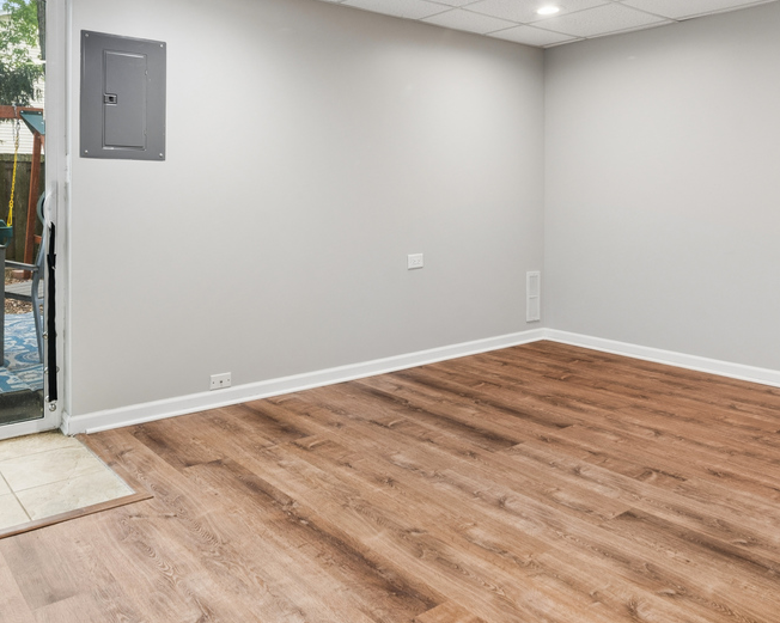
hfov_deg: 62.0
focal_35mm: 28
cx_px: 334
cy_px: 198
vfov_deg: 50.4
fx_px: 646
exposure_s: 1/10
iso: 200
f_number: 10
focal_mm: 12
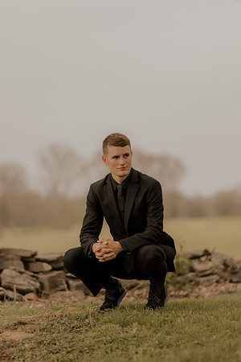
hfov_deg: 10.8
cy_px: 181
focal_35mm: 127
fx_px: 1275
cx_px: 120
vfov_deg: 16.1
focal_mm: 85
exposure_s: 1/2500
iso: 160
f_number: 1.4
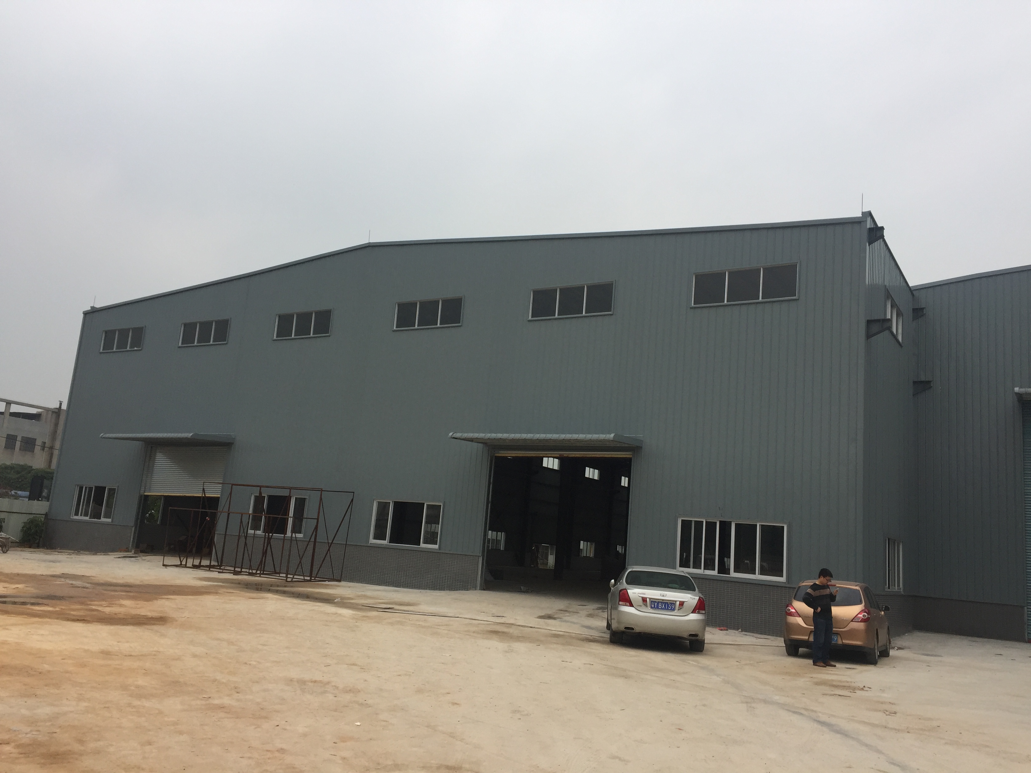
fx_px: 864
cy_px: 386
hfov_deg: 61.7
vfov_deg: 48.2
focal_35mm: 29
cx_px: 516
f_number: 2.2
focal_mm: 4.15
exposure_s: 1/1883
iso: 32
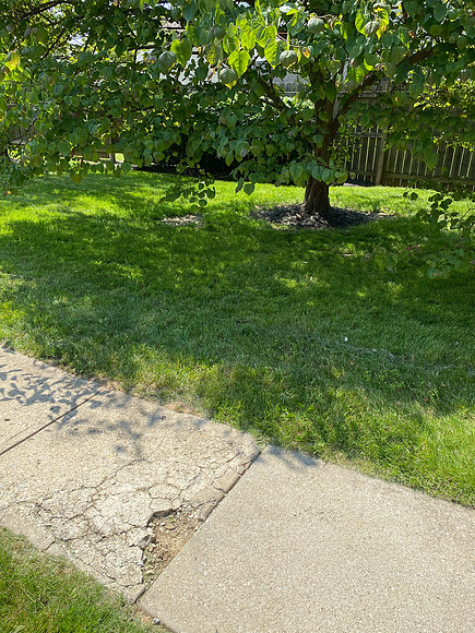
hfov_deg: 53.1
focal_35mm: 26
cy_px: 316
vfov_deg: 67.3
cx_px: 238
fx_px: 476
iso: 32
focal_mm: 4.25
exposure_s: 1/1678
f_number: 1.8
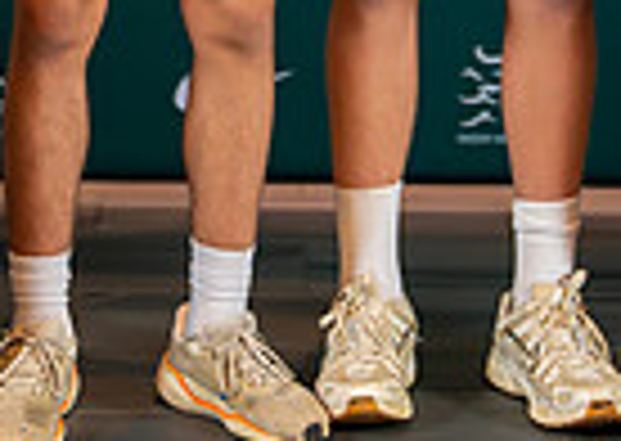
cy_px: -350
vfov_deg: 6.2
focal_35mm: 228
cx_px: 494
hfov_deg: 8.8
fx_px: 4013
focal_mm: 50
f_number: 1.2
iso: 1600
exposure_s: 1/400
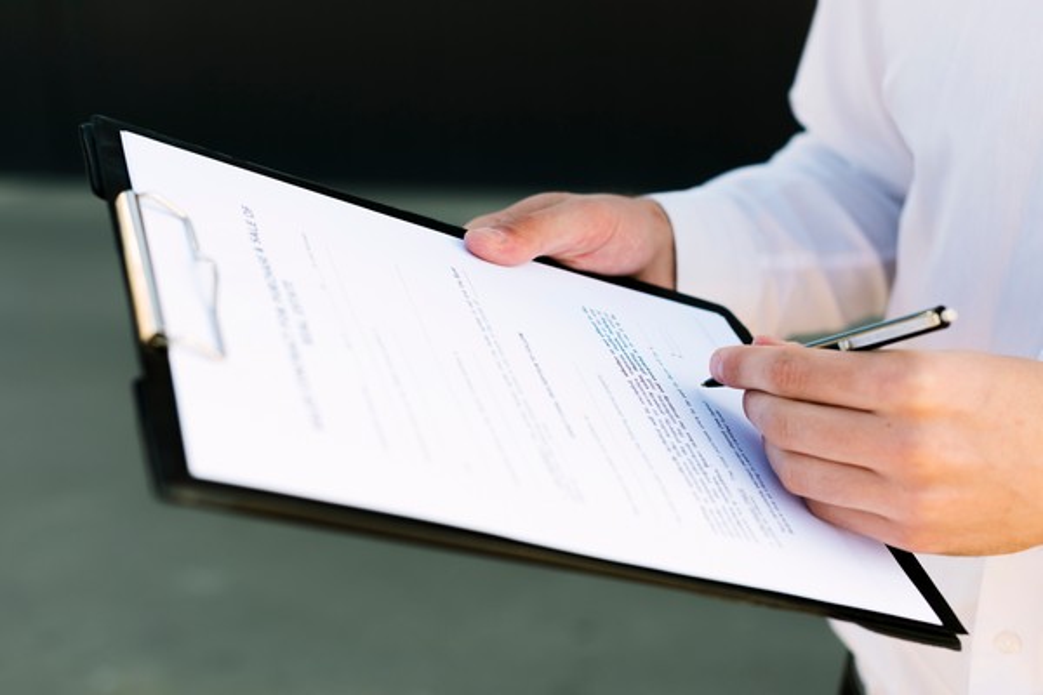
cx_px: 522
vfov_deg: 27.0
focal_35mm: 50
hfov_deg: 39.6
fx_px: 1448
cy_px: 348
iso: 125
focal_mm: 50
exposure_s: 1/250
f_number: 3.5
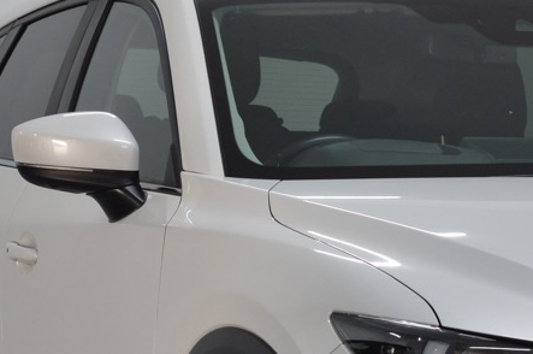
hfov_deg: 8.6
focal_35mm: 238
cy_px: 374
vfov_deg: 5.7
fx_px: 3525
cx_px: 544
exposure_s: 1/25
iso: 400
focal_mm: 55
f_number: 5.6
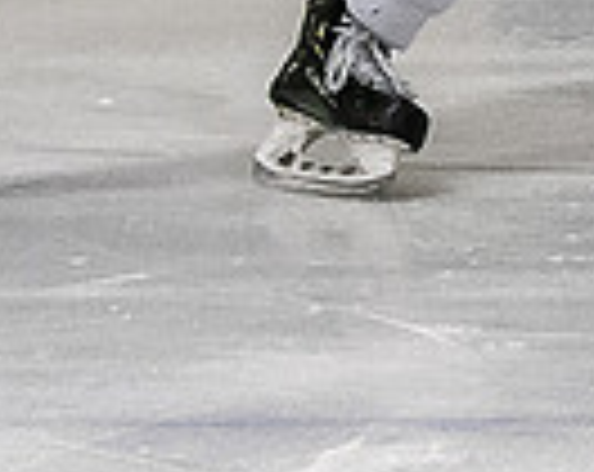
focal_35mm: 1194
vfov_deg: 1.3
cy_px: -445
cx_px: 952
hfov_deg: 1.6
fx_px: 20944
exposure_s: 1/800
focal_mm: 92
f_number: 3.5
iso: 2500
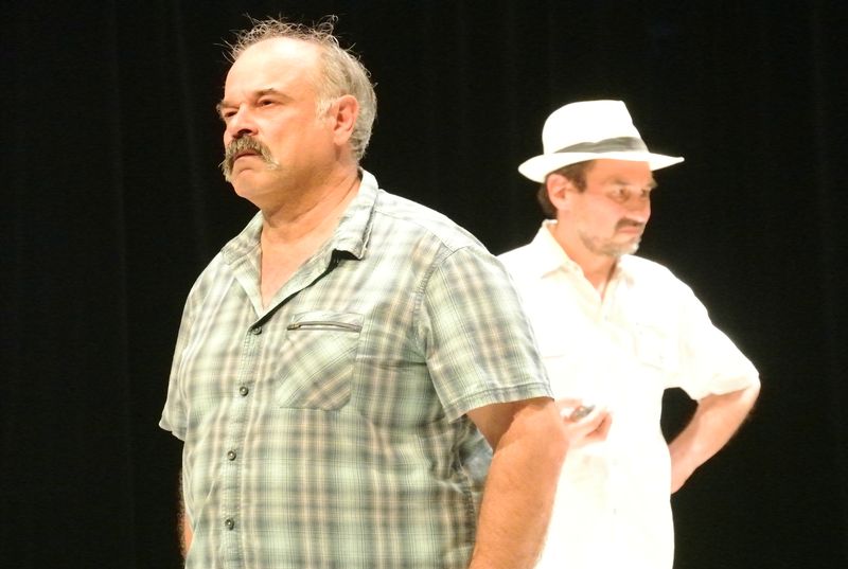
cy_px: 284
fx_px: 4225
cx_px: 424
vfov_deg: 7.7
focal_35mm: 179
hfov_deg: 11.5
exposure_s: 1/200
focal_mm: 66.4
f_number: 4.5
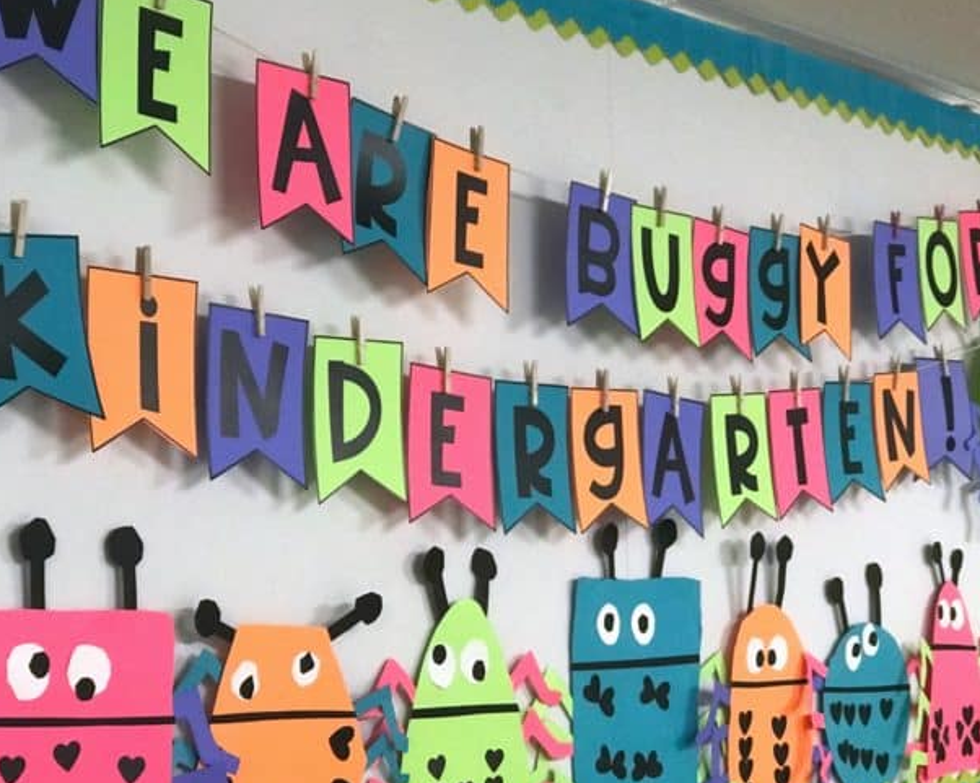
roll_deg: +2.4
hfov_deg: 26.8
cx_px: 487
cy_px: 438
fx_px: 2058
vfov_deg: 21.5
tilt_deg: +5.4
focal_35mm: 71
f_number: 2.8
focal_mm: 6.6
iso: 640
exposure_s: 1/60
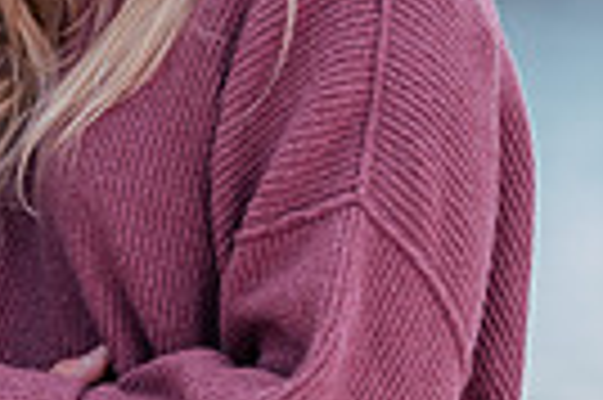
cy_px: -54
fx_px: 9235
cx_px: -27
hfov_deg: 3.7
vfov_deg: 2.5
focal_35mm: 552
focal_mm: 125
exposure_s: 1/320
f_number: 4
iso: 250
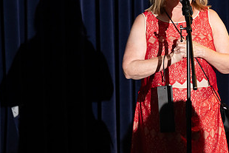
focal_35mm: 281
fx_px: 1788
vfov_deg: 4.9
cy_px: 50
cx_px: 176
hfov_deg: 7.3
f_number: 4.5
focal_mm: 150
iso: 2500
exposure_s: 1/200
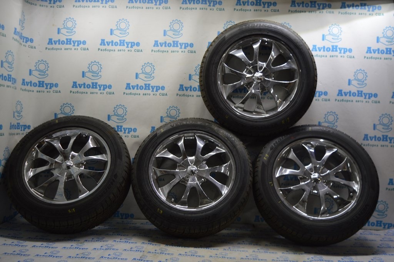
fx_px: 394
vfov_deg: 36.8
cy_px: 131
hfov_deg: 53.2
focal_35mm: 36
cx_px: 197
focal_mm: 24
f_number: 4
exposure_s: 1/60
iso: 400
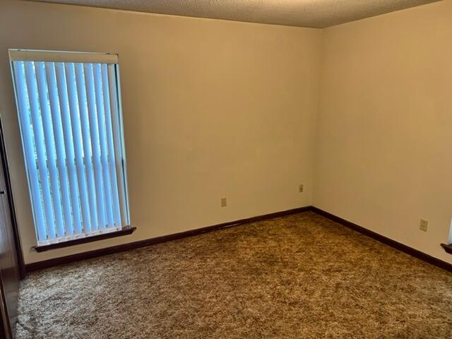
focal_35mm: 26
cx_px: 226
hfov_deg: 67.3
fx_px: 339
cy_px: 170
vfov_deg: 53.1
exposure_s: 1/60
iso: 100
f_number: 1.5
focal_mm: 5.7
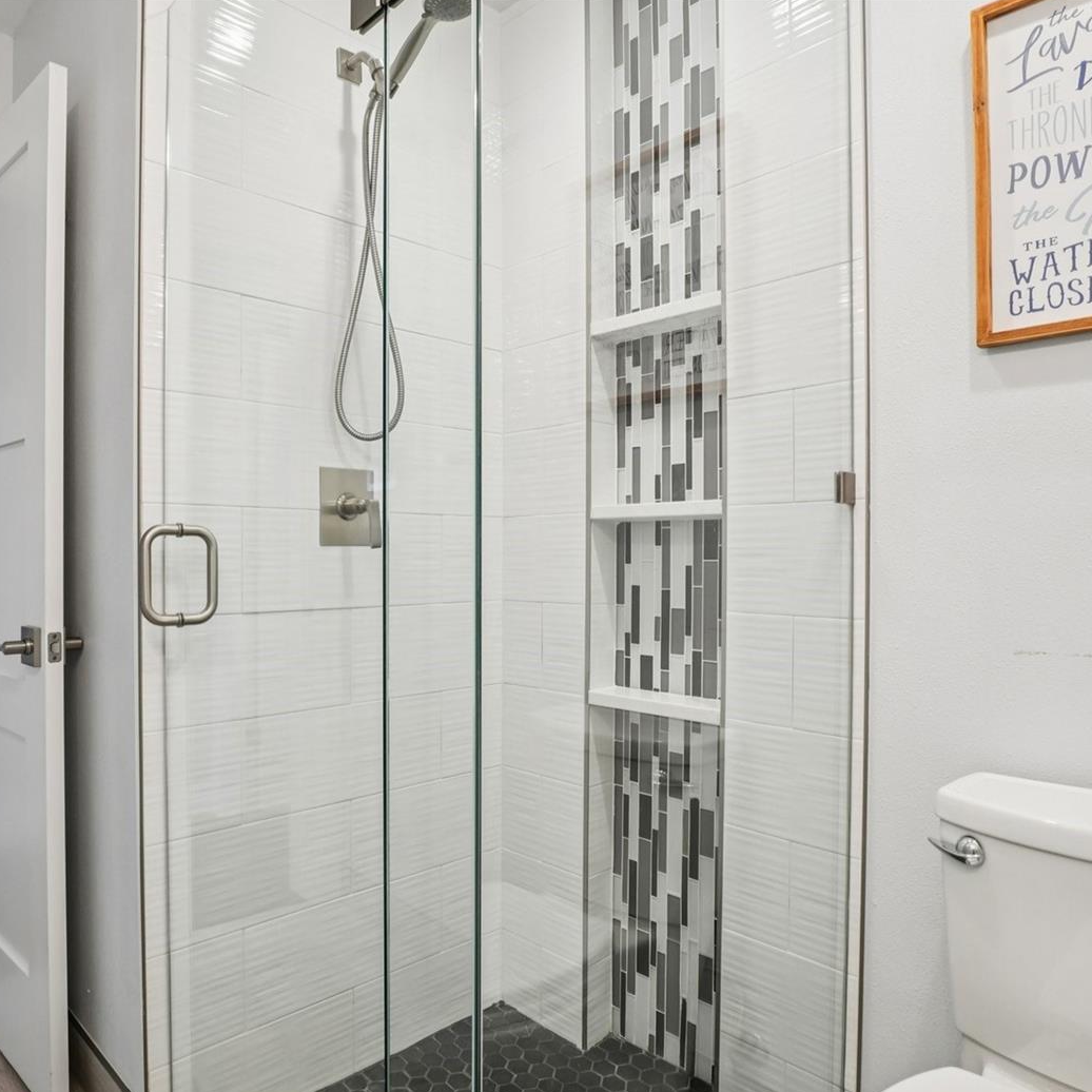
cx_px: 426
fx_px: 773
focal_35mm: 22
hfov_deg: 69.6
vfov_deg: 70.5
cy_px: 555
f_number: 8
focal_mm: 11
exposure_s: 1/30
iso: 400
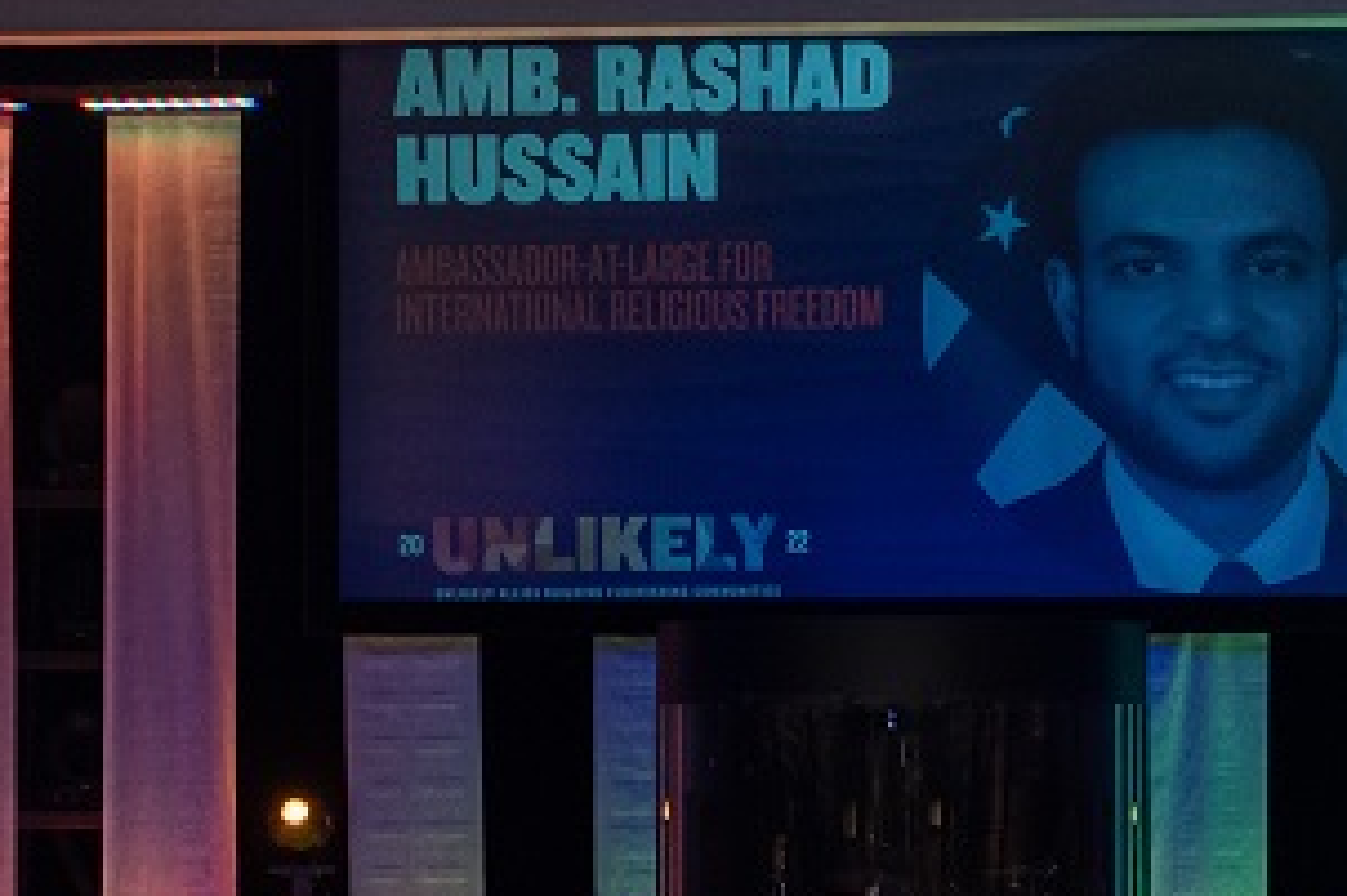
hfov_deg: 13.8
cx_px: 807
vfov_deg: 9.2
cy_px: 802
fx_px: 5572
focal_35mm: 149
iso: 3200
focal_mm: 45
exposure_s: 1/250
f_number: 2.8
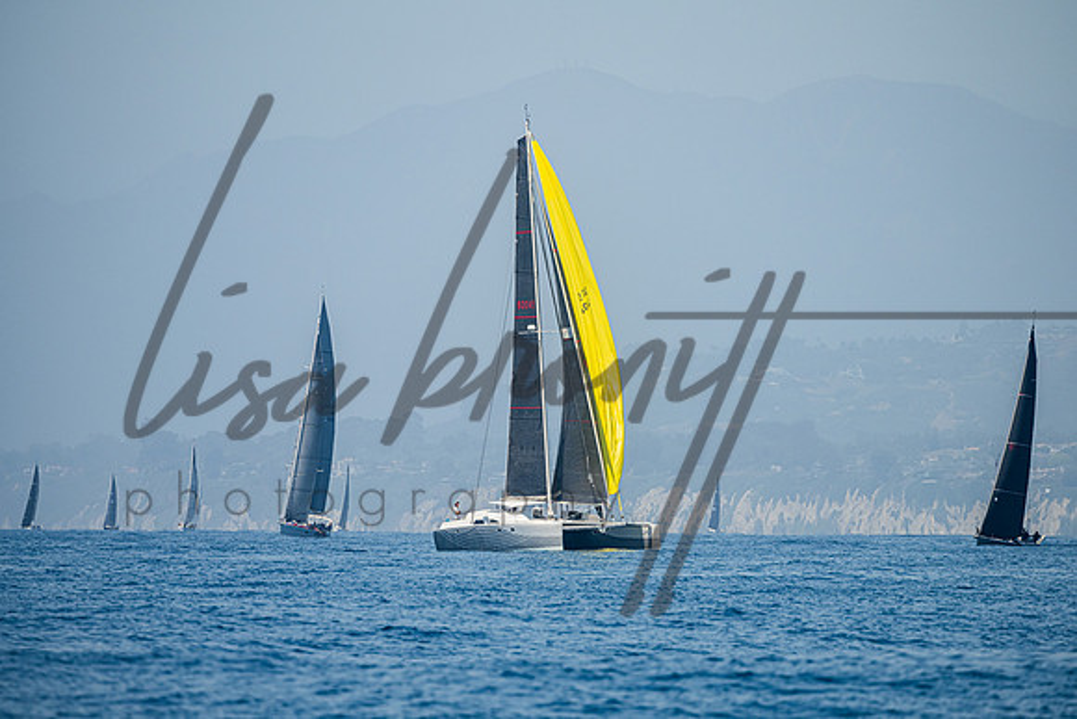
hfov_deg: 5.0
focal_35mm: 416
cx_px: 558
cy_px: 357
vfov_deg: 3.3
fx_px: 12435
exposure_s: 1/2500
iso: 400
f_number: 7.1
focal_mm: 400
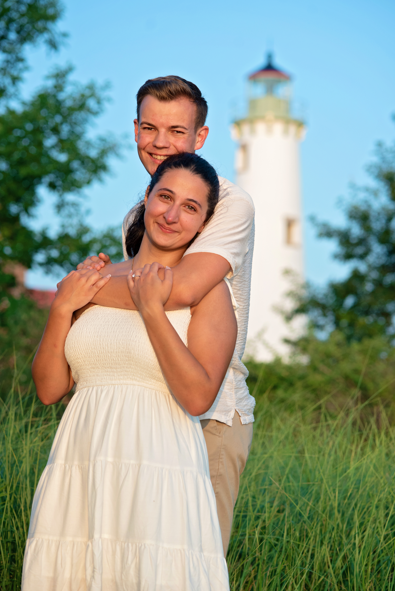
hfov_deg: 13.1
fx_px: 1726
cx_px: 198
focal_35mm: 105
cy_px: 296
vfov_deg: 19.4
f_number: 4.8
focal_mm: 105
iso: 800
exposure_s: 1/2000
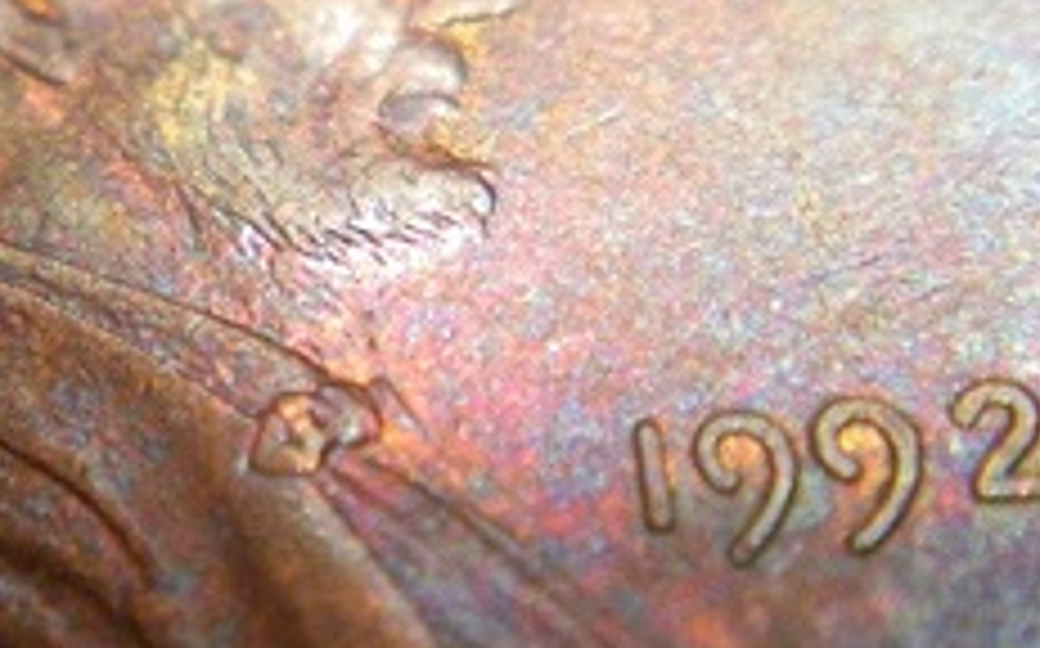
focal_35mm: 80
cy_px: 236
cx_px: 119
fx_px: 2266
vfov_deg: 16.3
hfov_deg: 25.1
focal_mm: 6.3
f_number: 3.1
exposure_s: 1/60
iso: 391
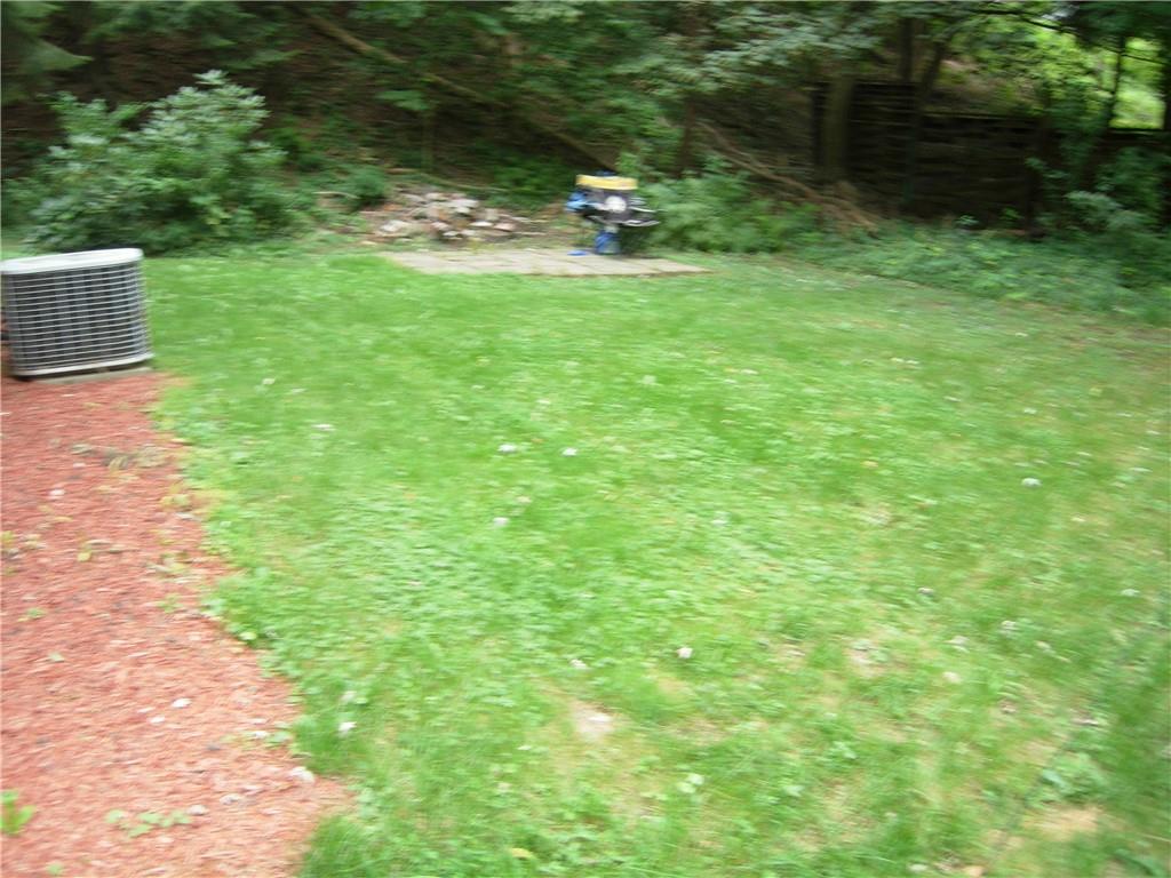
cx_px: 586
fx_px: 1218
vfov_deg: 39.7
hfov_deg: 51.4
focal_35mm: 36
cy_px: 439
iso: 50
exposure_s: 1/38
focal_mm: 7.5
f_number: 2.7
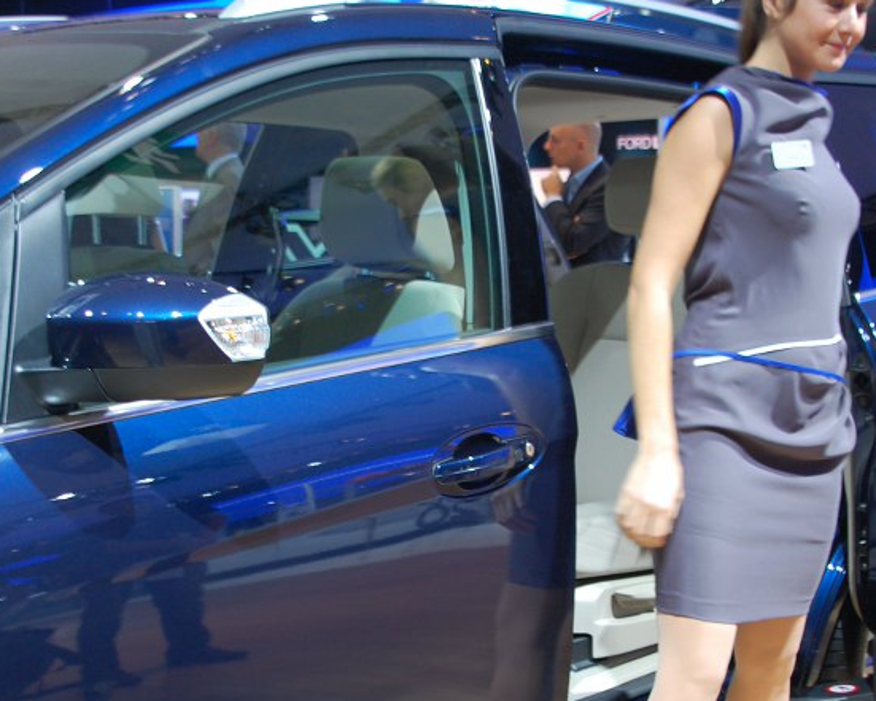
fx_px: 1763
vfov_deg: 22.4
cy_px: 444
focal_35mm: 68
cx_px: 450
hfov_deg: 27.9
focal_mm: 26
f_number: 4.2
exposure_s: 1/50
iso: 400
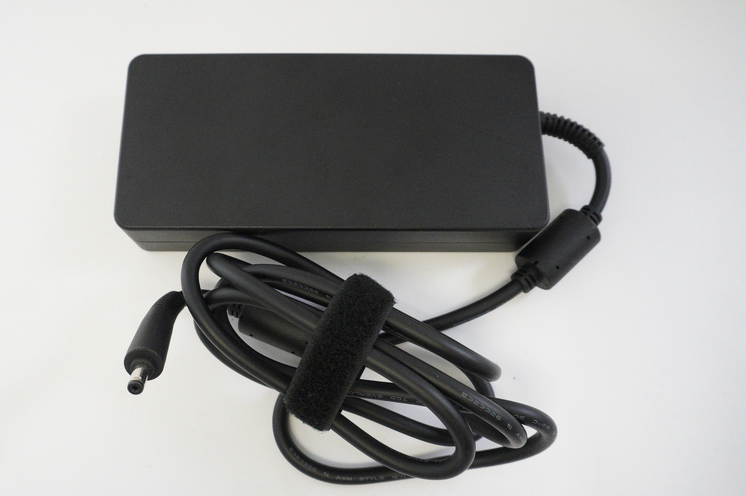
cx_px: 315
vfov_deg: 44.8
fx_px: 600
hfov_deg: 63.4
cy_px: 265
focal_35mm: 29
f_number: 5.6
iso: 5000
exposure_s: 1/250
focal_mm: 16
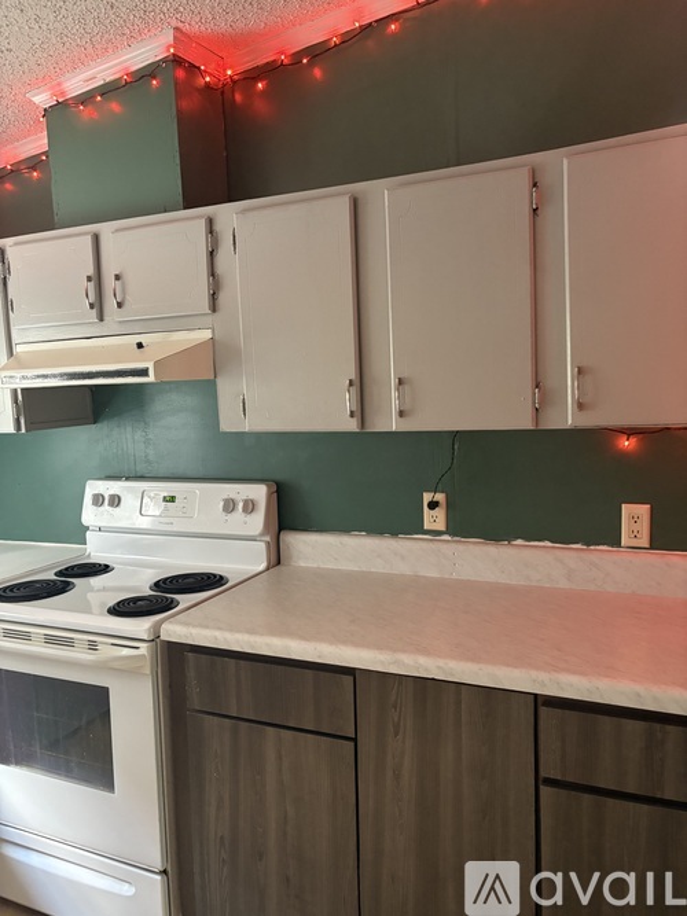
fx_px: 688
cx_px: 344
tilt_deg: -5.3
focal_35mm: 26
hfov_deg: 53.0
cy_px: 458
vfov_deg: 67.3
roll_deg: +2.0
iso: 500
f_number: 1.6
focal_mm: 5.96
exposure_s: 1/30
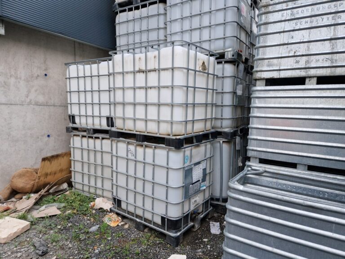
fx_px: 229
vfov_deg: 58.9
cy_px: 130
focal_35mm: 23
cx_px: 172
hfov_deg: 73.9
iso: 320
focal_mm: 5.4
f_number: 1.8
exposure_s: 1/100
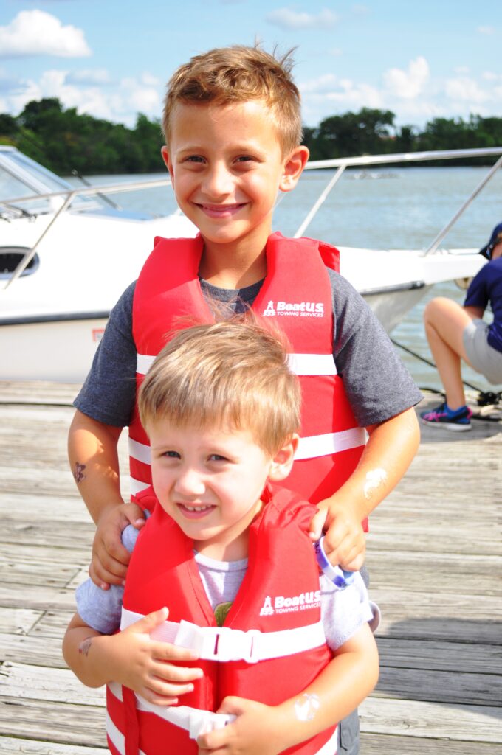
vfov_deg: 41.2
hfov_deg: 28.0
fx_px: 1007
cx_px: 251
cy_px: 378
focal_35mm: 48
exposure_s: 1/500
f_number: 11
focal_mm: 32
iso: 200
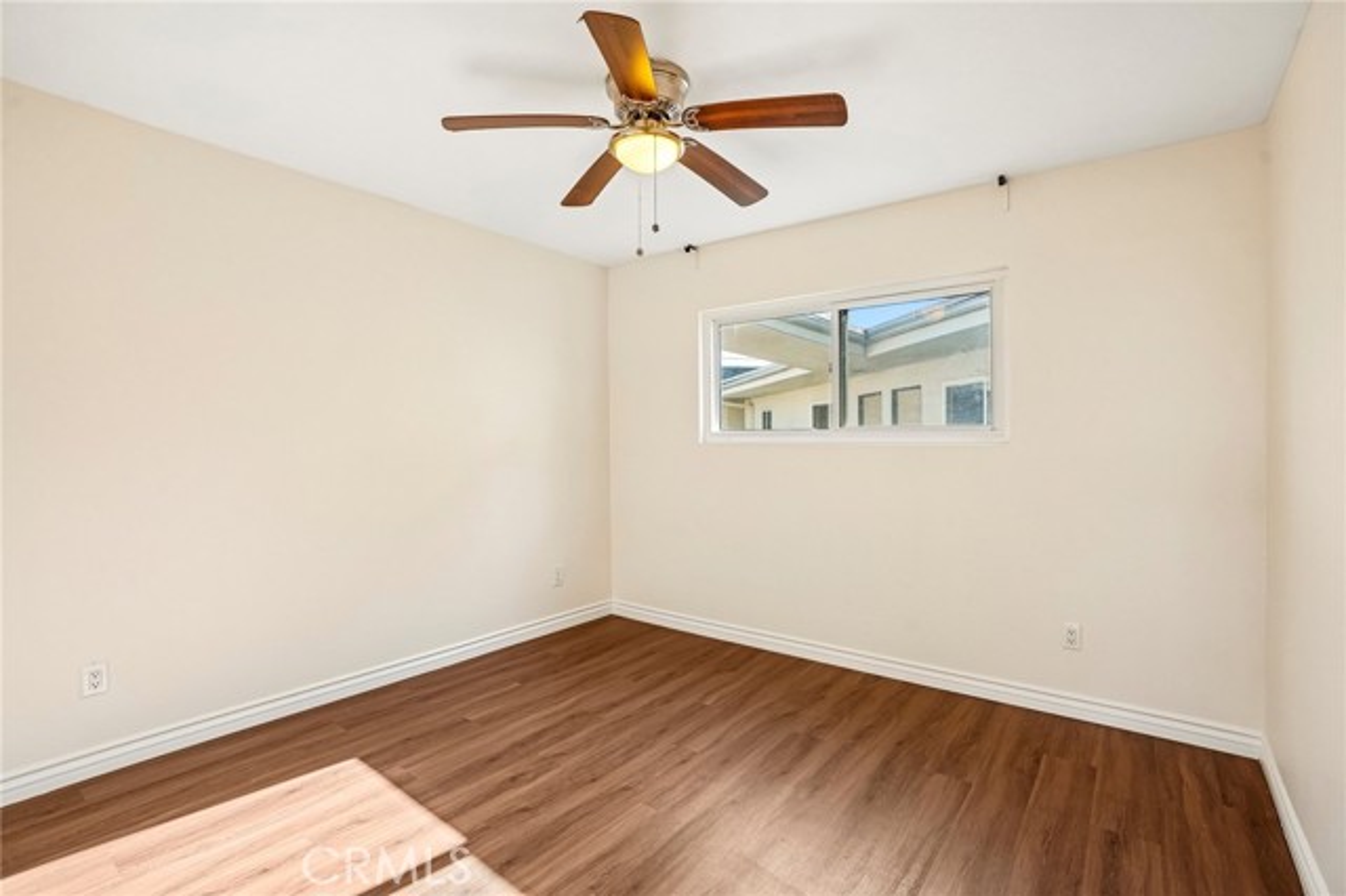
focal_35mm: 16
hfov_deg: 96.8
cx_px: 673
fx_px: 598
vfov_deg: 73.7
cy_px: 448
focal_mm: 16
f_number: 8
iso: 400
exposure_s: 1/40
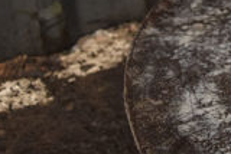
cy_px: -125
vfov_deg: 7.9
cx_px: 445
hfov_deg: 11.2
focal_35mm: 168
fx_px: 1079
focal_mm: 28
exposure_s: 1/60
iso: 800
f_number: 5
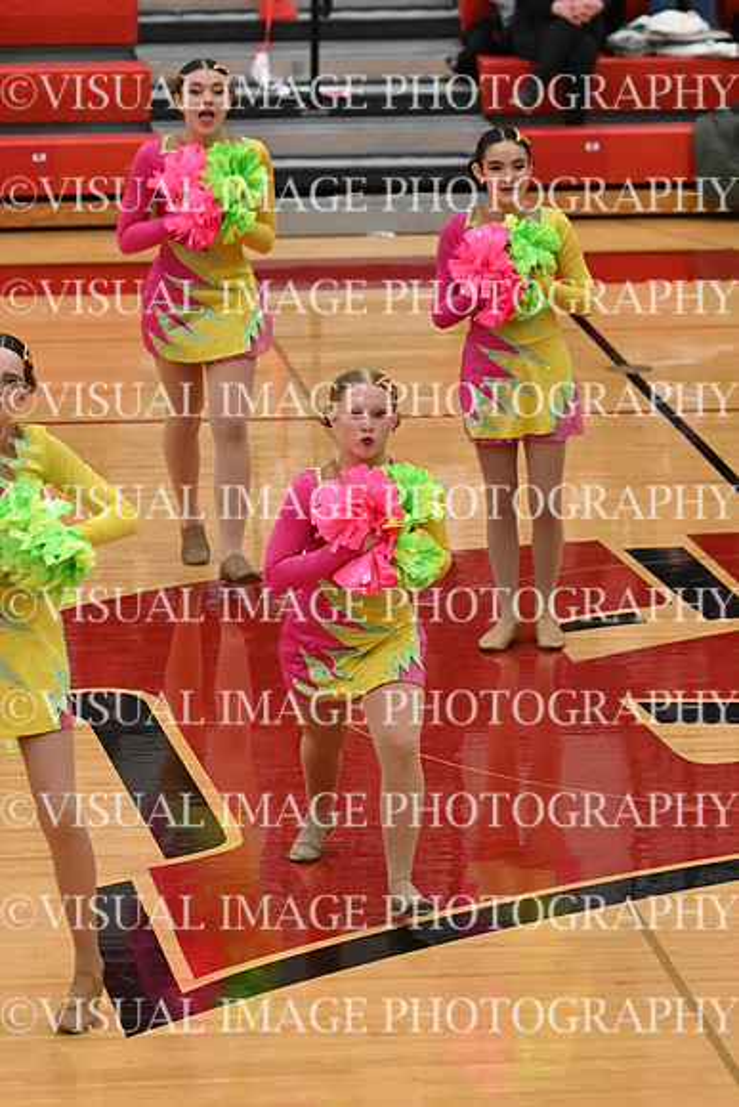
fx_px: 6000
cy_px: 554
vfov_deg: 10.5
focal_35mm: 195
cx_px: 370
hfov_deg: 7.0
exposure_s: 1/400
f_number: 4
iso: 6400
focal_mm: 130
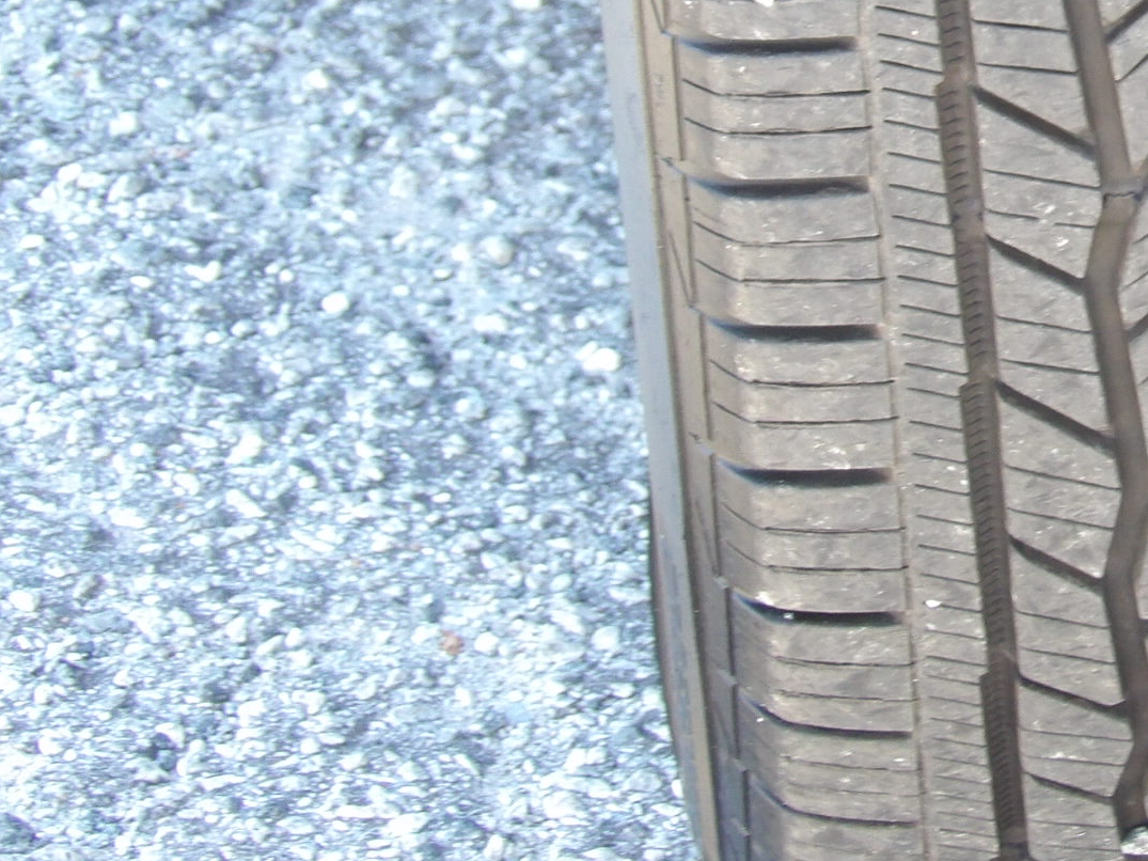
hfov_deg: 8.0
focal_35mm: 246
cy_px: 33
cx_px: 1334
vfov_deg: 6.0
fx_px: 8157
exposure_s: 1/50
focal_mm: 18.2
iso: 255
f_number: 4.2
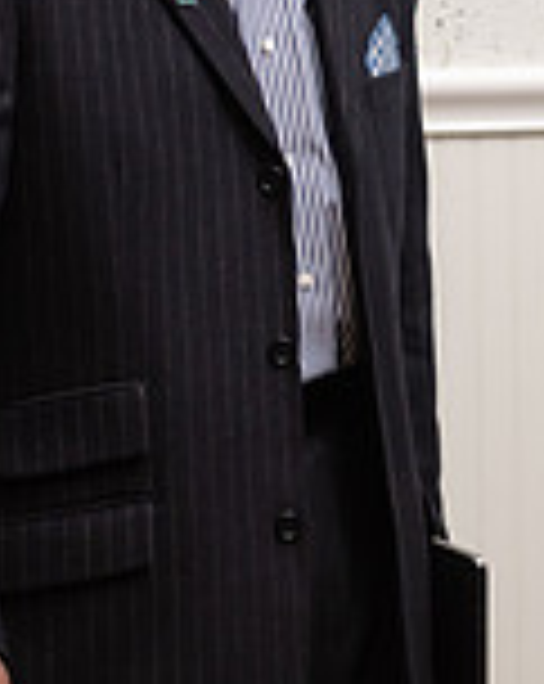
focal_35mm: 237
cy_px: 119
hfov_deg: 6.5
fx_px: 4784
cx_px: 468
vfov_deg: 8.2
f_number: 2.8
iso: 1250
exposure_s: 1/200
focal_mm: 66
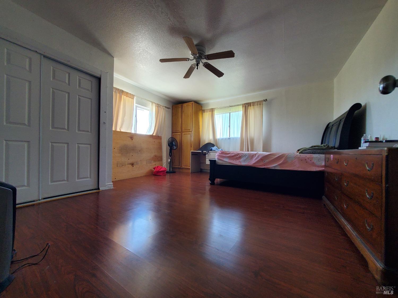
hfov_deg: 106.2
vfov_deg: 89.9
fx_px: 149
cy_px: 149
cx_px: 199
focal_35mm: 13
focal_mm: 1.8
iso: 160
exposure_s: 1/60
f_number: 2.2
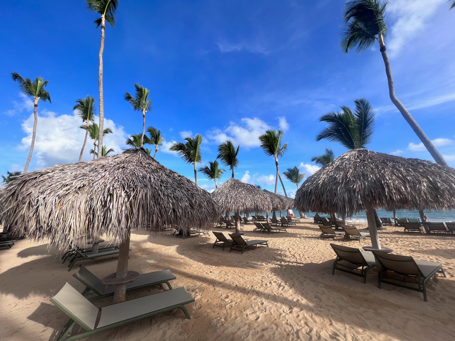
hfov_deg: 106.2
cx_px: 228
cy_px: 170
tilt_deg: +13.7
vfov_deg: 89.9
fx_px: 171
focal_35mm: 13
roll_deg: +2.8
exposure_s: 1/1376
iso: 32
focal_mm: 1.57
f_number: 1.8
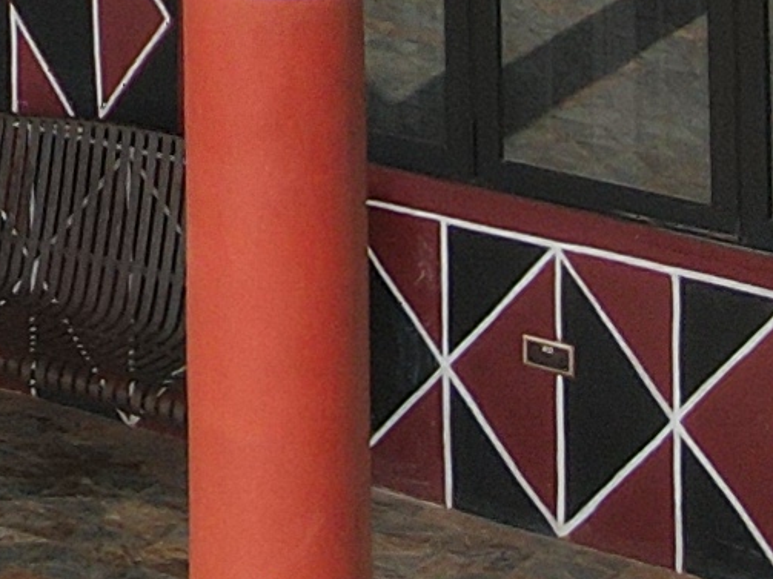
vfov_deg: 6.9
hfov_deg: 9.5
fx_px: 4264
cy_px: -1235
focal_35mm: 191
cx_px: -927
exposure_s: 1/500
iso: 100
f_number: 2.8
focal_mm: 4.5
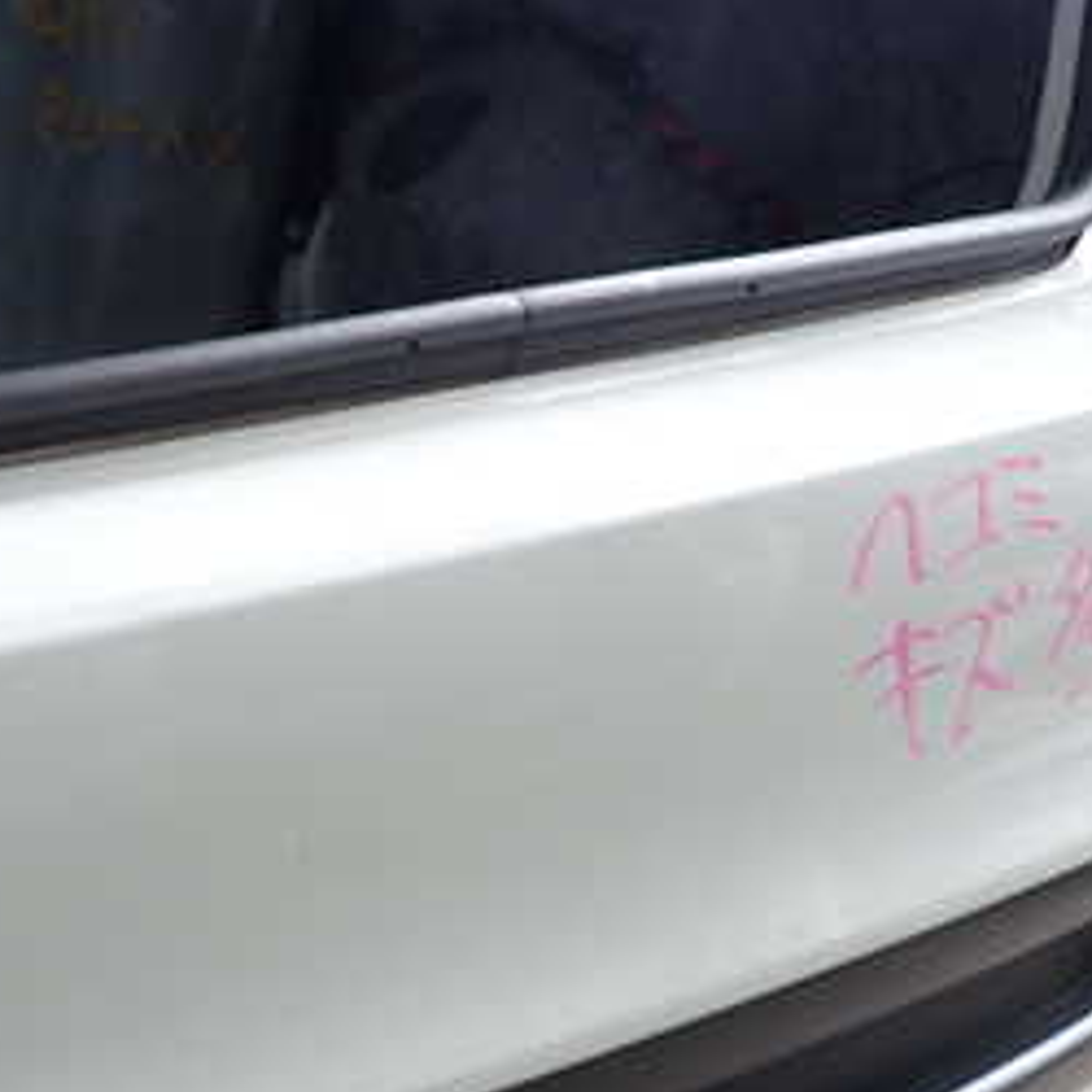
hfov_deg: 31.2
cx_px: 192
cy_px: 869
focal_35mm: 53
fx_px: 1892
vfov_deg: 31.4
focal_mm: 4.5
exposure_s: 1/100
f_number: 2
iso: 100
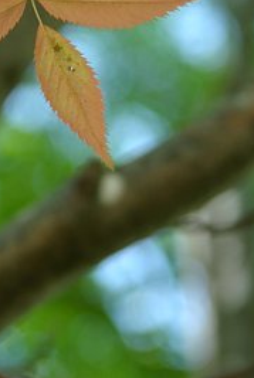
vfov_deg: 11.3
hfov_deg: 7.6
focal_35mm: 181
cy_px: 88
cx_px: 48
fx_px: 1908
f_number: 4
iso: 200
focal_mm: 63
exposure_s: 1/200
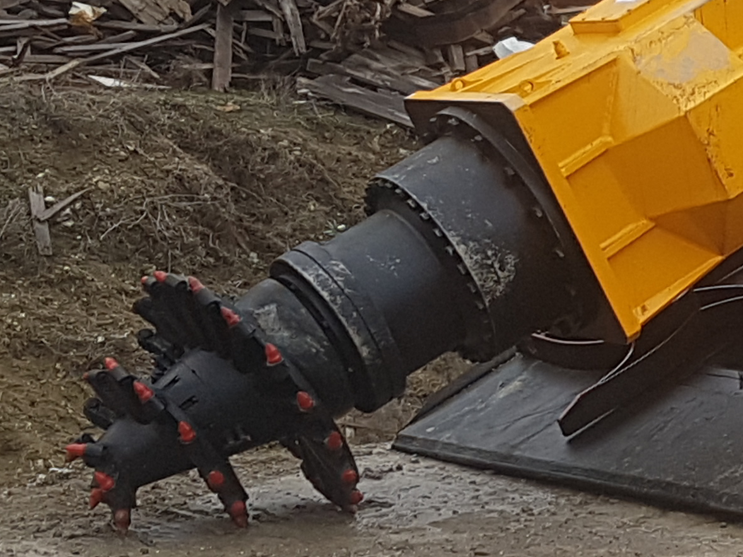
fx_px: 1910
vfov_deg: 16.6
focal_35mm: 89
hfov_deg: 20.8
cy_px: 196
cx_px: 846
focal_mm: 4.2
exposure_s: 1/610
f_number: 1.7
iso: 40
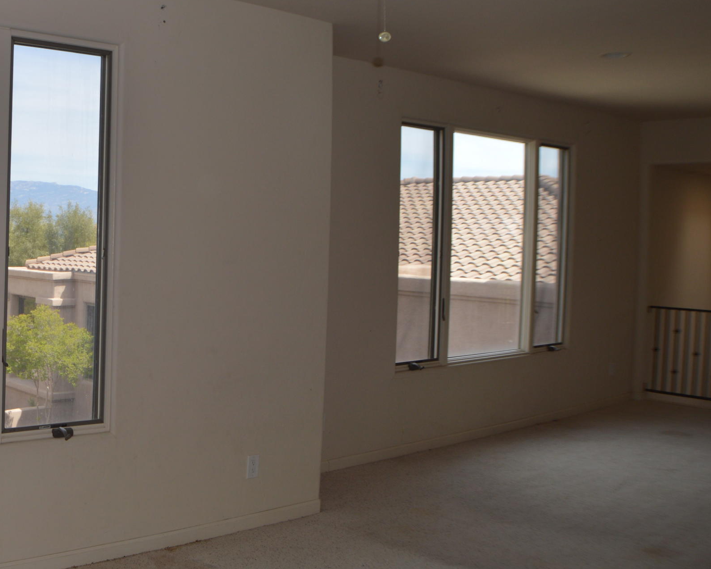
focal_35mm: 53
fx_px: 1115
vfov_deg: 28.5
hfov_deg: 33.7
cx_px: 88
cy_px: 225
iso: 100
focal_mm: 20
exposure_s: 1/200
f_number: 4
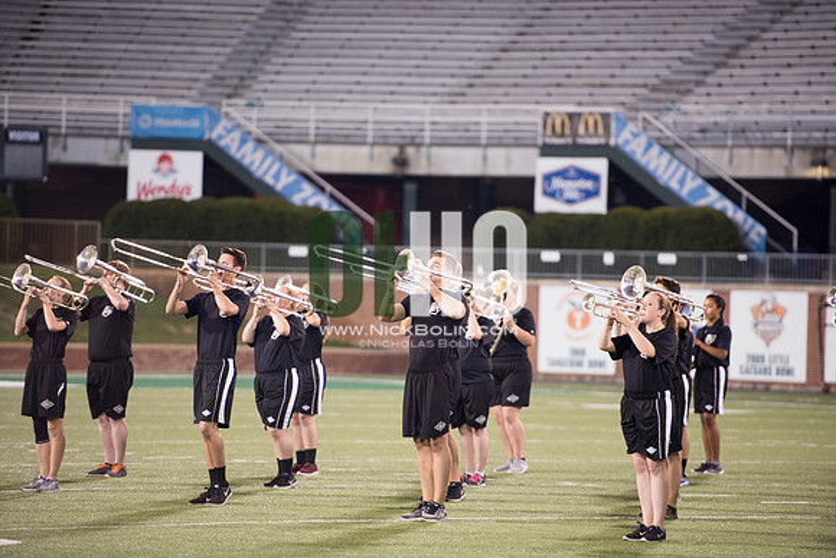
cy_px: 279
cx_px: 418
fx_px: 4645
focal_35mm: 200
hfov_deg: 10.3
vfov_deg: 6.9
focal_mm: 200
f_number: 2.8
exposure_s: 1/320
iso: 1000
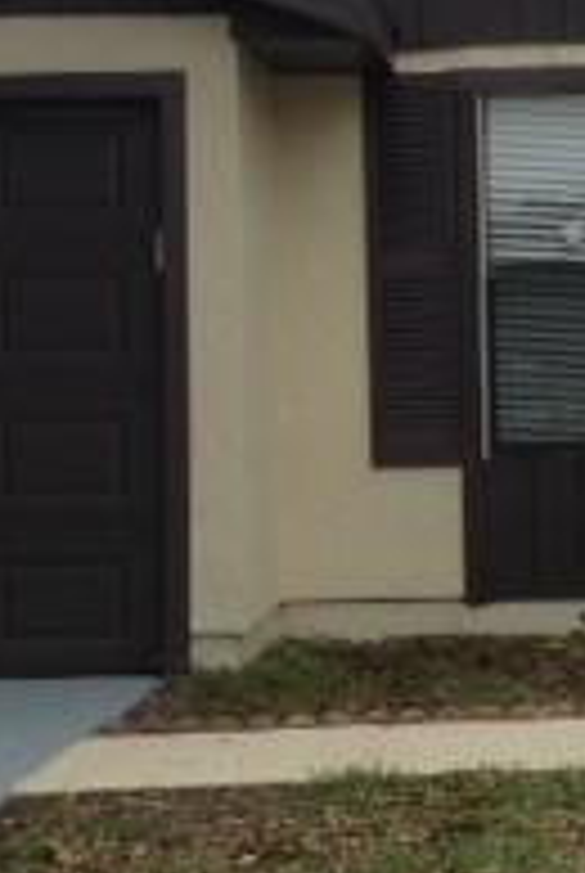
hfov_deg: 12.0
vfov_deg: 18.0
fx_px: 2744
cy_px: 315
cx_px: 603
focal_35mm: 113
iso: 50
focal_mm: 4.12
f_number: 2.4
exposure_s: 1/889
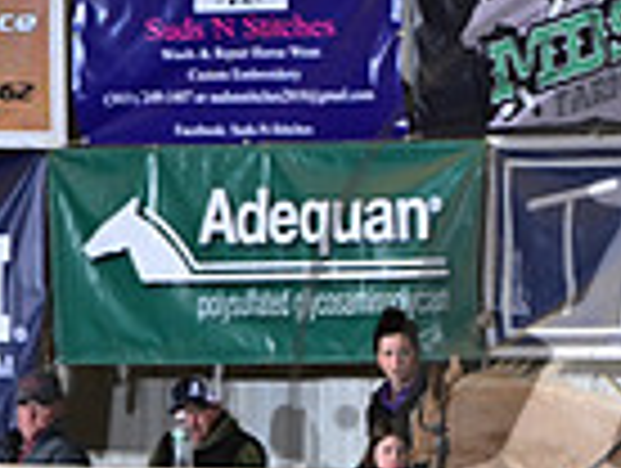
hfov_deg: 2.5
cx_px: 819
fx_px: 14503
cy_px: 416
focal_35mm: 807
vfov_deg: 1.8
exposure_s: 1/200
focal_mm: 200
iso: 2500
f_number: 4.5
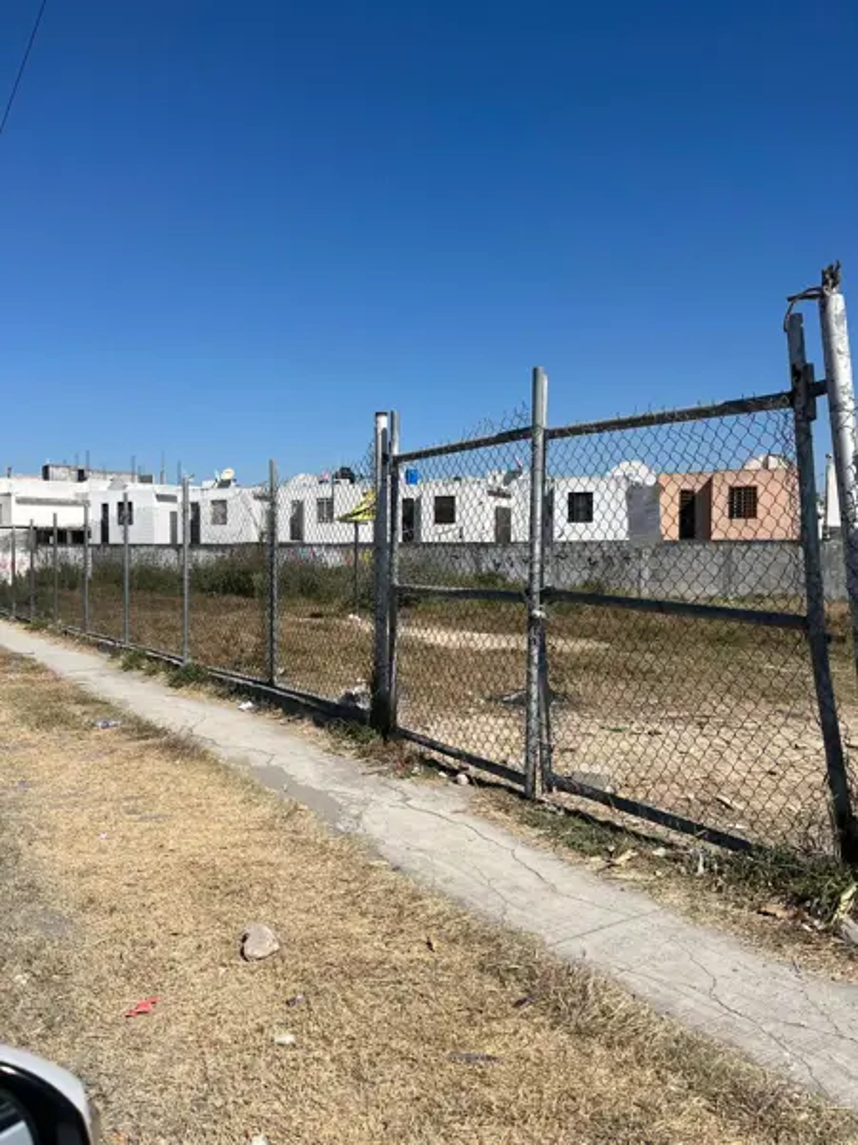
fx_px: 859
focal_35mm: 26
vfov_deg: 67.3
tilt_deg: -5.4
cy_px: 572
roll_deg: +3.1
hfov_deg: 53.1
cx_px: 429
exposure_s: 1/5556
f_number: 1.6
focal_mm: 5.1
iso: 50
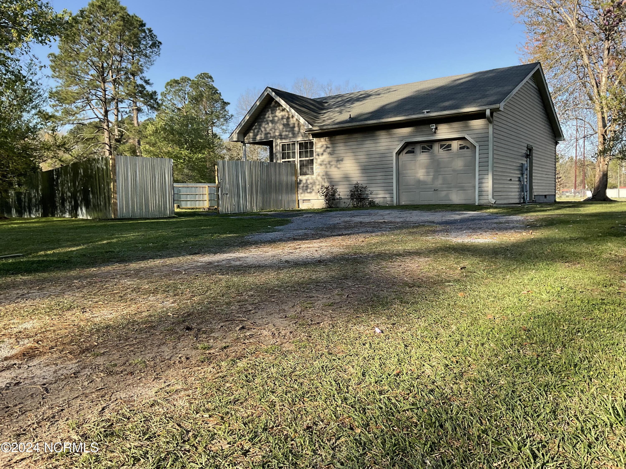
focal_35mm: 29
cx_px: 313
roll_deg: +1.1
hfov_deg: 61.7
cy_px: 234
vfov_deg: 48.2
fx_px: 524
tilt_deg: -4.3
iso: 16
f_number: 1.8
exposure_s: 1/728
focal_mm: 3
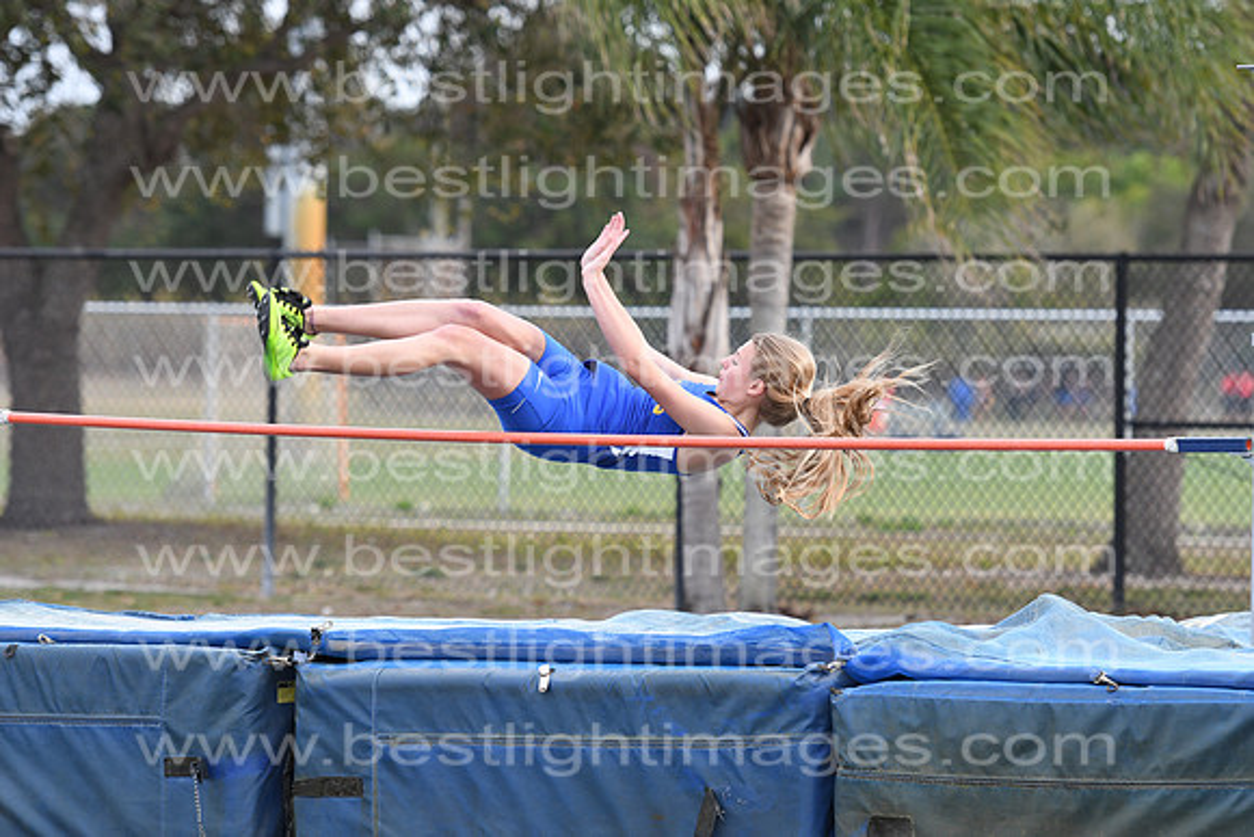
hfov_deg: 9.1
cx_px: 627
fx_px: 7839
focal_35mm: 225
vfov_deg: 6.1
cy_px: 418
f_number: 4
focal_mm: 150
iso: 400
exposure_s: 1/1250
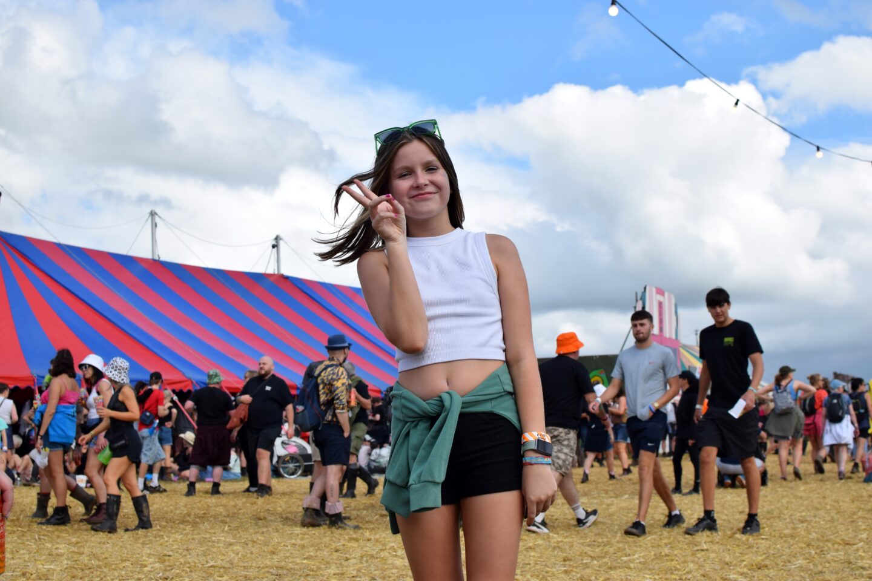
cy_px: 290
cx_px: 436
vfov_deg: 25.8
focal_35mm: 52
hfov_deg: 37.9
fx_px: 1272
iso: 400
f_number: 7.1
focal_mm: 35
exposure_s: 1/2000
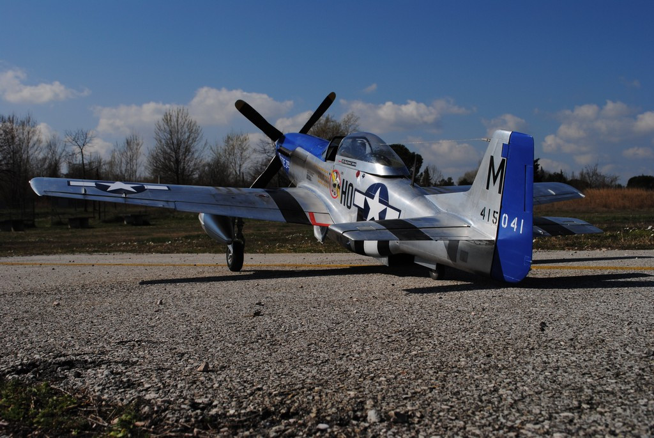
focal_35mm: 39
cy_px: 219
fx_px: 709
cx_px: 327
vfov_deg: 34.3
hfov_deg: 49.5
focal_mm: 26
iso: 100
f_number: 10
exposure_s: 1/400
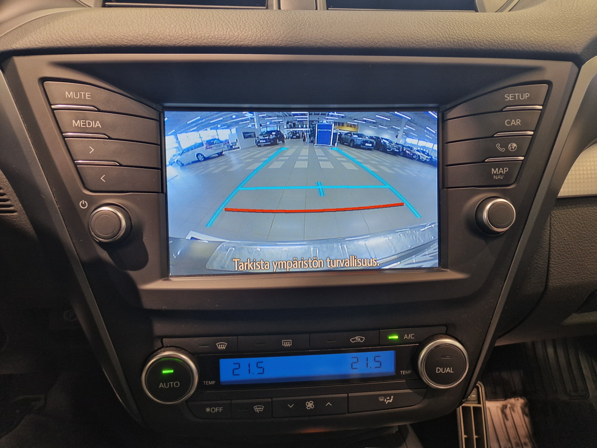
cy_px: 224
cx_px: 298
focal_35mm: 23
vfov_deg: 58.9
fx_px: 397
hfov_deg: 73.9
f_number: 1.8
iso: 100
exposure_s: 1/50
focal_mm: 5.4
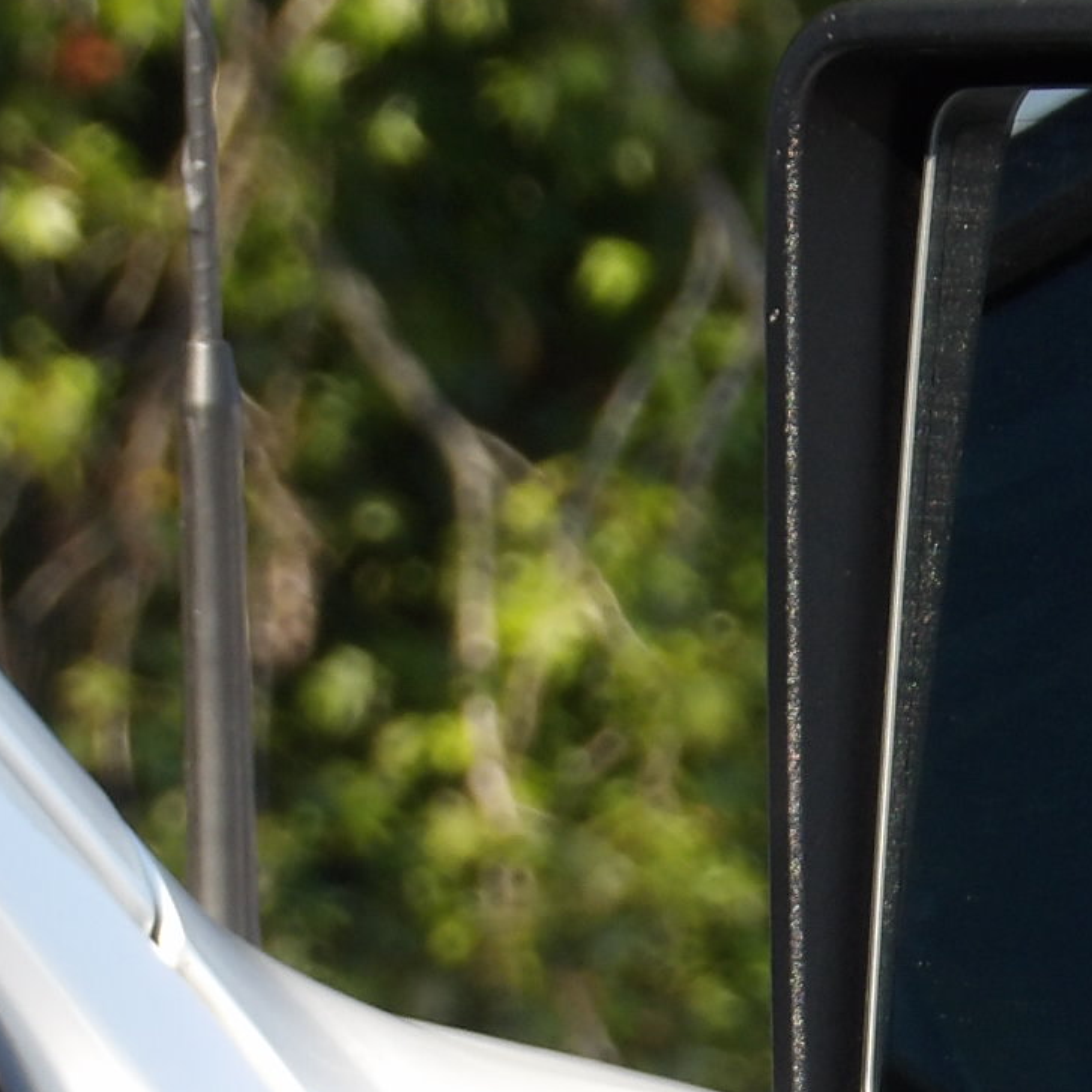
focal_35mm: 700
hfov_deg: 2.5
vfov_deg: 2.5
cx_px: 1124
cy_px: 1199
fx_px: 24983
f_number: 4.5
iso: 100
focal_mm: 39.8
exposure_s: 1/224
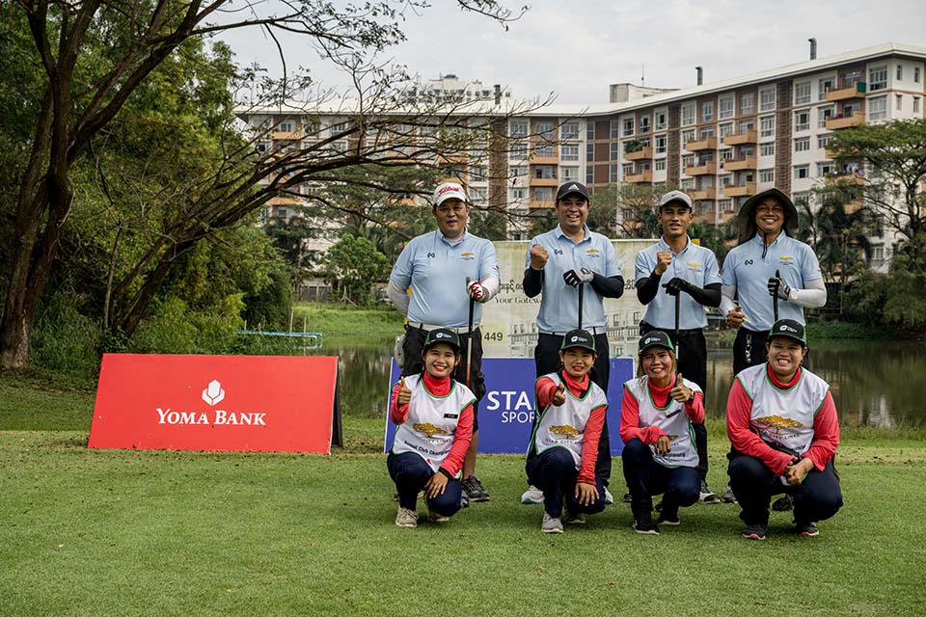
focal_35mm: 45
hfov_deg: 43.6
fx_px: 1157
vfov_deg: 29.9
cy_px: 308
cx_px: 463
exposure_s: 1/400
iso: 250
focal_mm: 45
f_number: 7.1
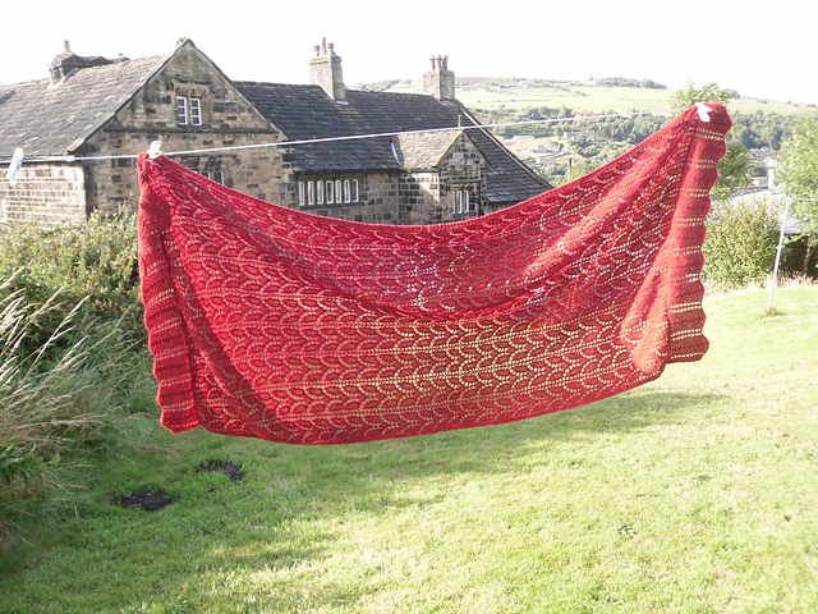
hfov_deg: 52.6
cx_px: 409
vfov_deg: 40.7
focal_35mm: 35
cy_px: 307
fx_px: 827
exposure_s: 1/90
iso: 80
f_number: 3.5
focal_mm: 6.3
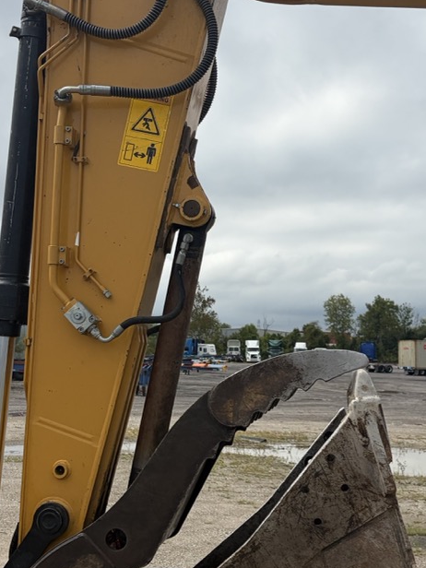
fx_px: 886
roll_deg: -1.4
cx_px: 235
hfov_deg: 27.0
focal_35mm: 54
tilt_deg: +5.1
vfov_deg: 35.5
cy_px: 278
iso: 64
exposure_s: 1/7813
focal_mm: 5.96
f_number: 1.6
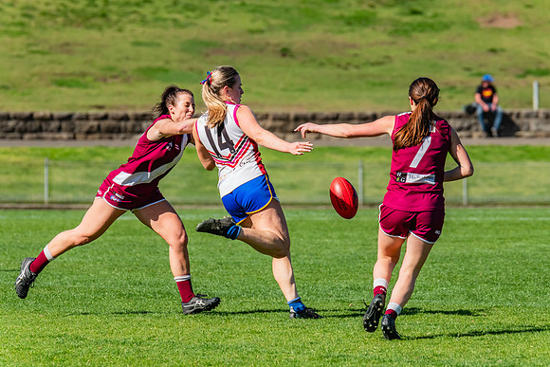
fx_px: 7031
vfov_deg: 3.0
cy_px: 168
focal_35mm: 460
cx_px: 283
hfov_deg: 4.5
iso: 800
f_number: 10
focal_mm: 420
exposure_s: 1/1250
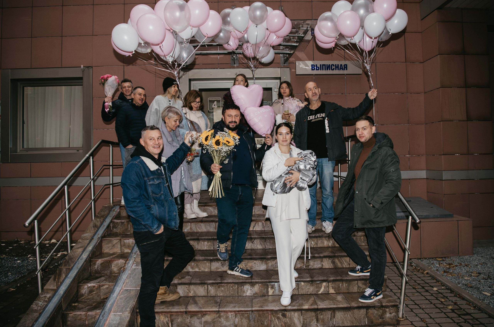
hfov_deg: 69.7
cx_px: 262
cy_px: 152
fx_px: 354
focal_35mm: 26
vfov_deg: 49.5
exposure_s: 1/160
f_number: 4
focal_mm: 24
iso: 320
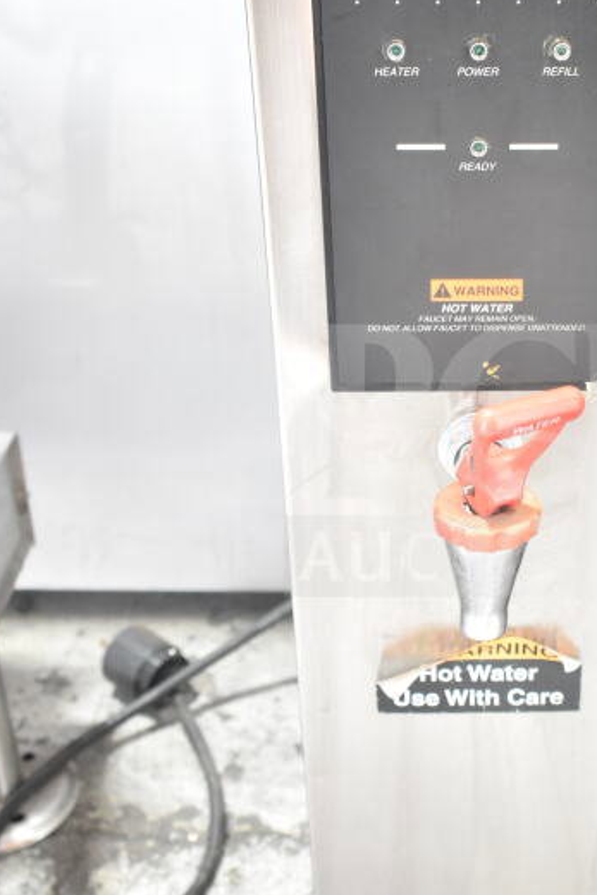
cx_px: 477
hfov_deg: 23.1
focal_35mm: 58
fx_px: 1442
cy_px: 460
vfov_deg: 34.5
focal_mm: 22
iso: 1600
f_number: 4
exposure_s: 1/60
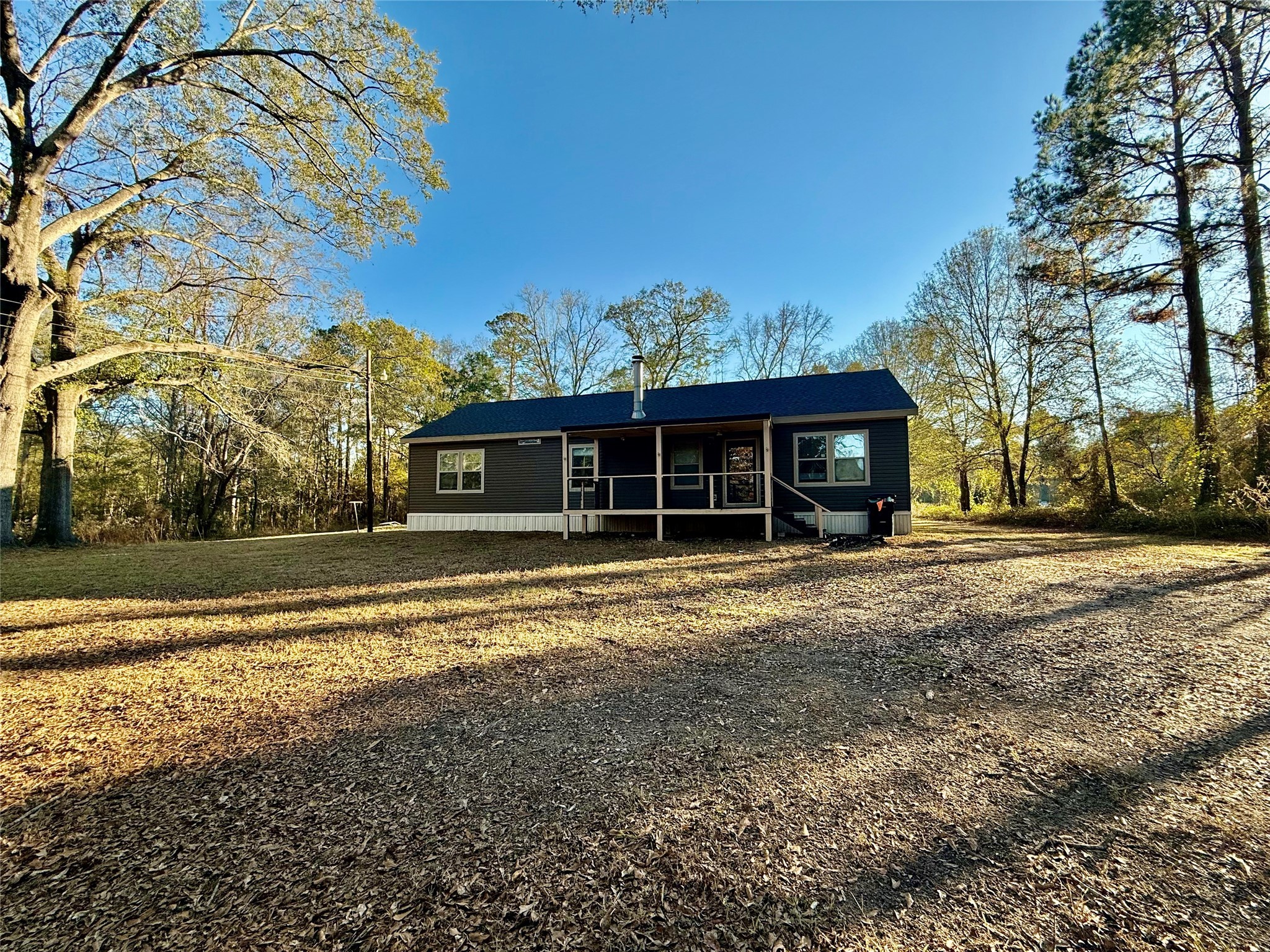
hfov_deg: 102.1
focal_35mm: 14
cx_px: 635
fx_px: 514
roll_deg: +0.4
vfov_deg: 85.7
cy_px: 476
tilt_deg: +2.9
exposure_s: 1/400
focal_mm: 2.22
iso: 64
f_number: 2.2
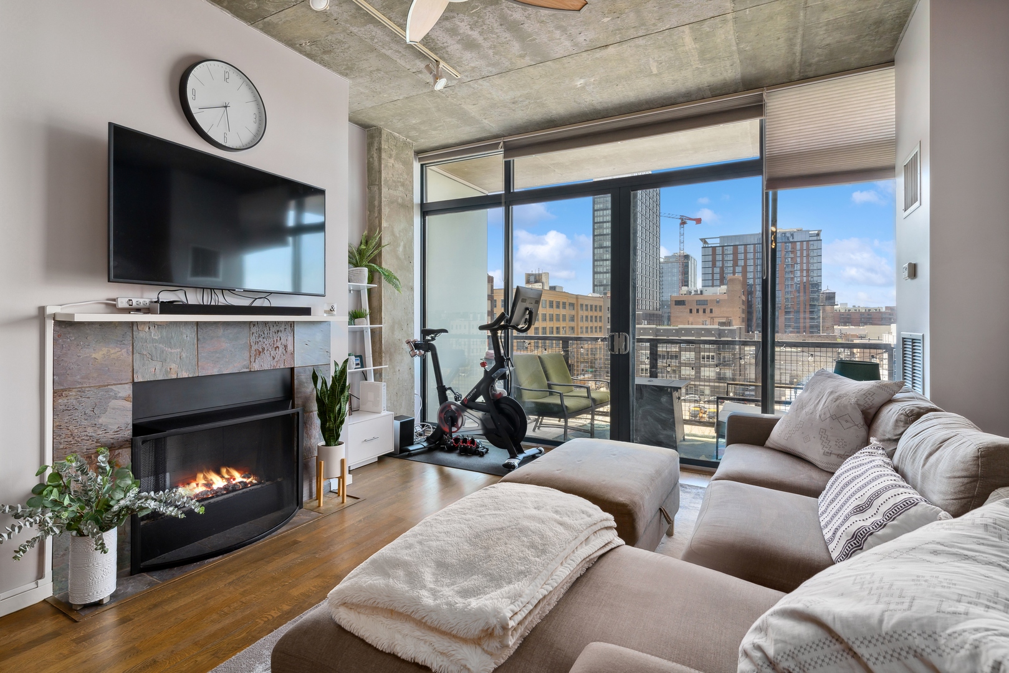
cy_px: 336
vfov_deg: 70.5
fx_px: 477
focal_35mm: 17
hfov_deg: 93.3
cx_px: 504
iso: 100
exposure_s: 1/13
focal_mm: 17
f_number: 8
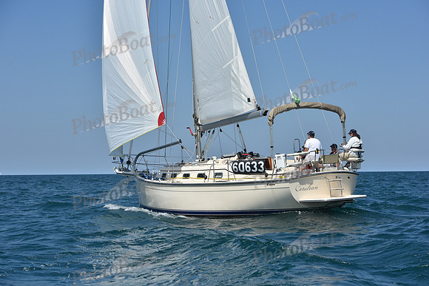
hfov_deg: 28.8
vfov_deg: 19.5
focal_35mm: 70
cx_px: 214
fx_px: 834
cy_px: 143
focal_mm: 70
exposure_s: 1/1600
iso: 250
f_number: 8
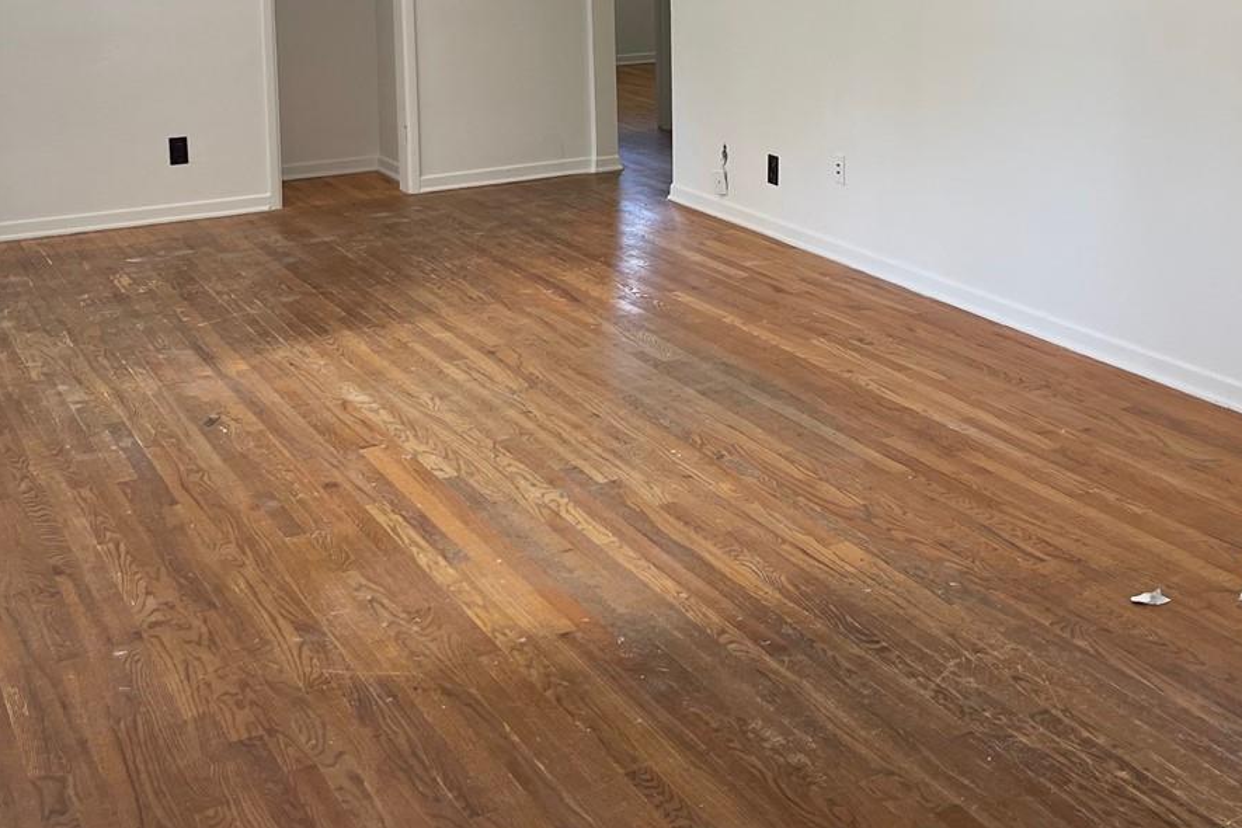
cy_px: 88
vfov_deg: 27.6
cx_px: 737
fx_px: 1621
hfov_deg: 41.7
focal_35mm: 47
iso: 80
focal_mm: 5.1
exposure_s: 1/120
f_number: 1.6
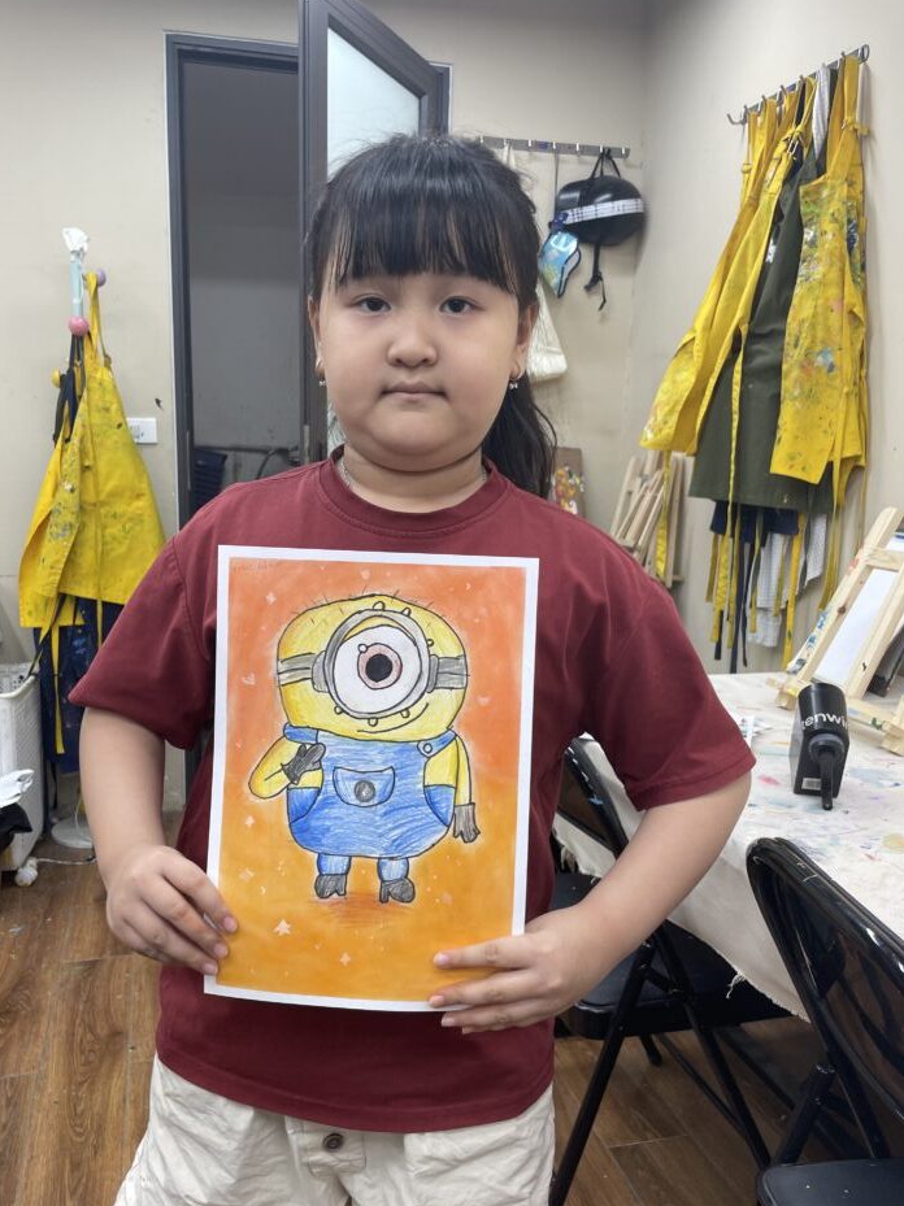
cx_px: 422
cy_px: 643
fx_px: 976
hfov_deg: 49.7
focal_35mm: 28
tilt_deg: -10.6
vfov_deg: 63.4
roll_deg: -1.5
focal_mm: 4.2
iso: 64
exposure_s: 1/100
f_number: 1.6
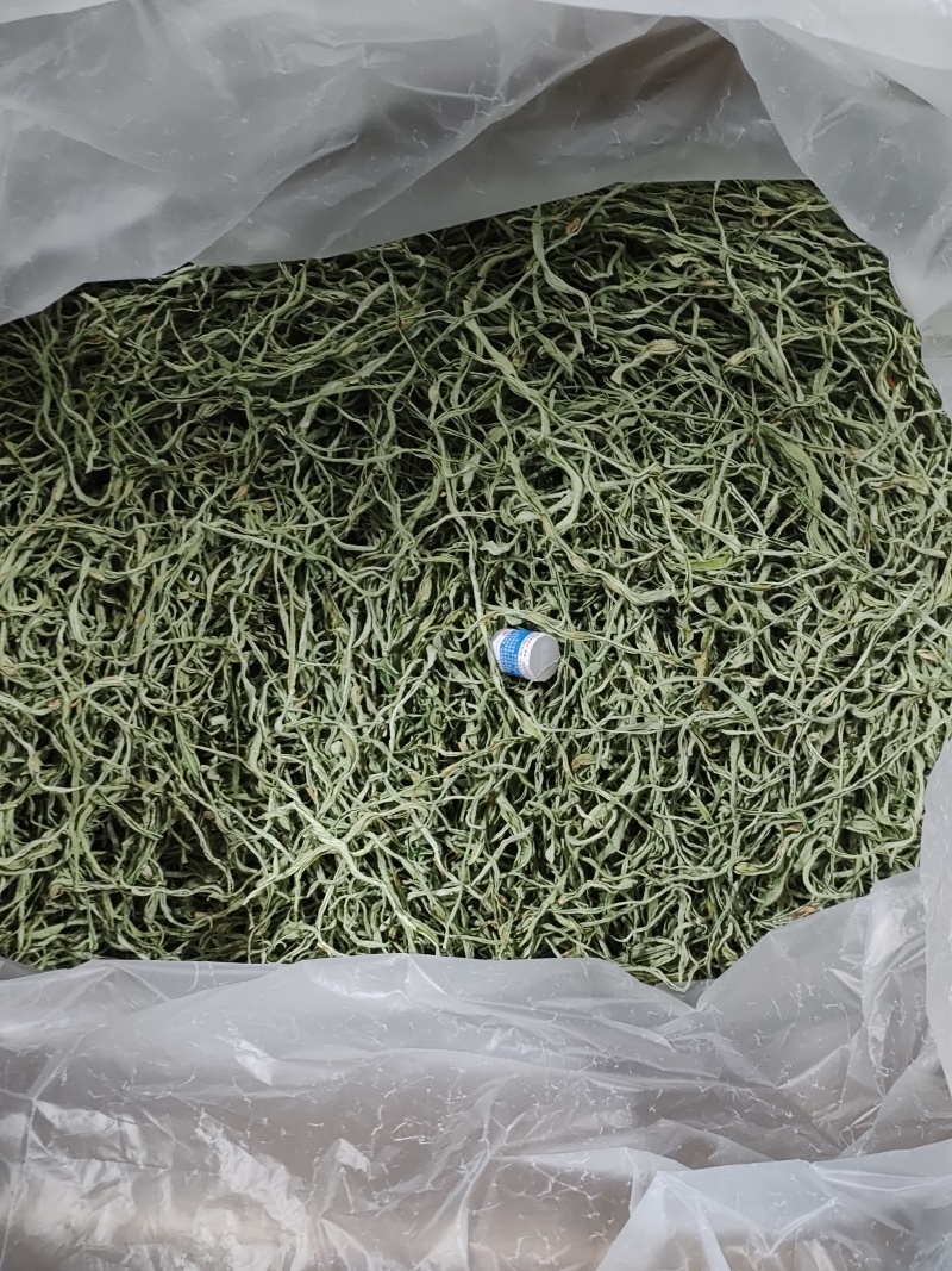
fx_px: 954
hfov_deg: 53.1
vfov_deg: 67.3
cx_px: 476
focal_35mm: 26
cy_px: 636
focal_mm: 4.26
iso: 1800
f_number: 1.8
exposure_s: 1/25
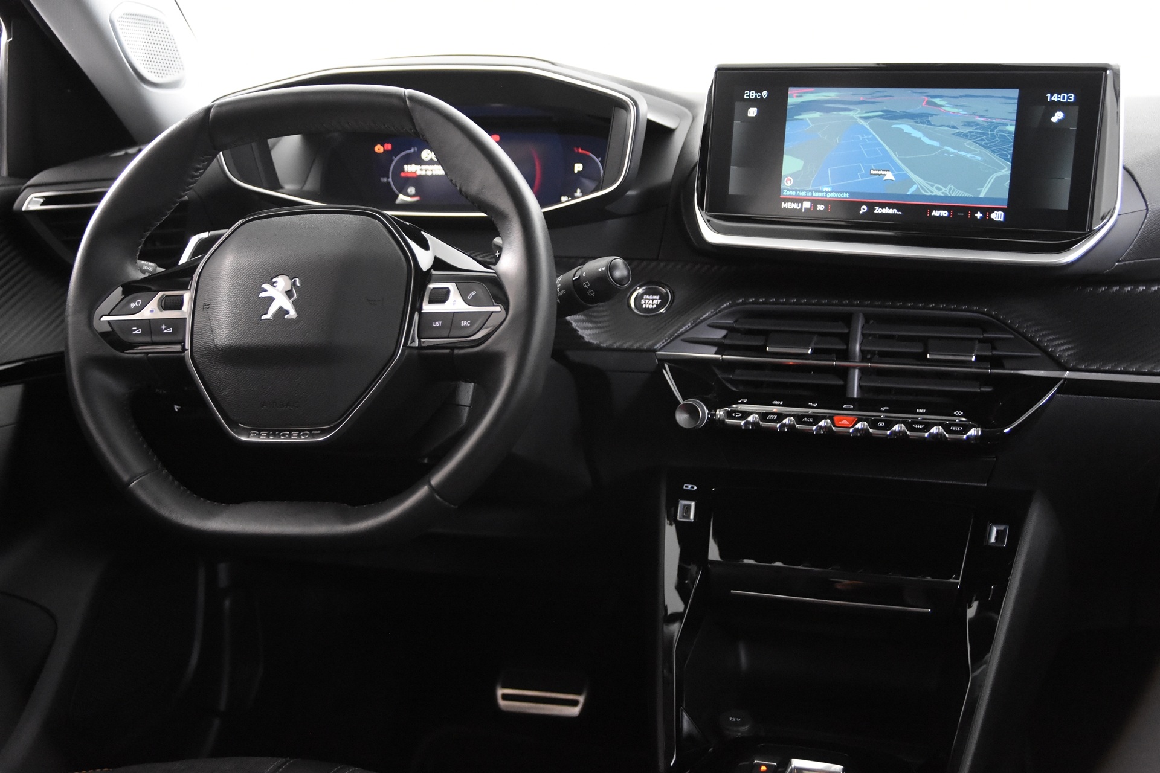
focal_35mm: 46
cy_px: 386
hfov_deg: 42.3
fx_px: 1498
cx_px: 580
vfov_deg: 28.9
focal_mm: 31
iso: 5600
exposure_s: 1/50
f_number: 3.3
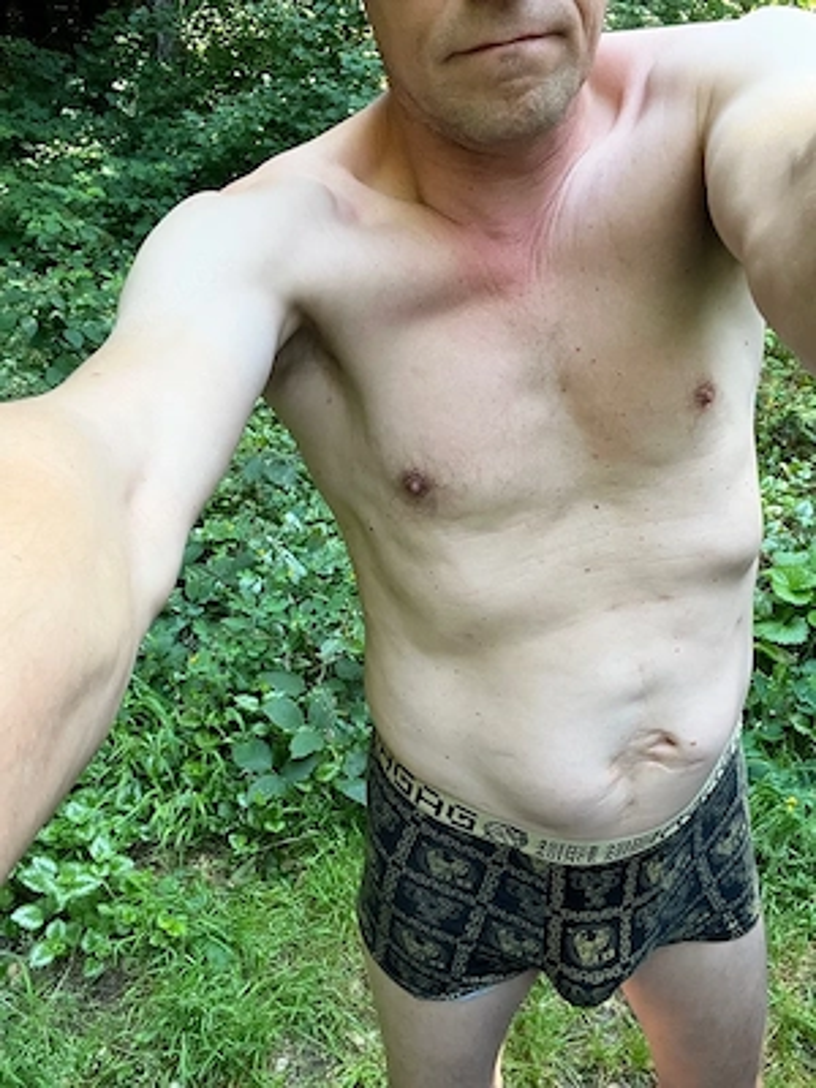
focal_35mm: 30
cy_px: 544
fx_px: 943
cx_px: 408
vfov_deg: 60.0
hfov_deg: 46.8
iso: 100
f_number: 2.2
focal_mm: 2.71
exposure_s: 1/73
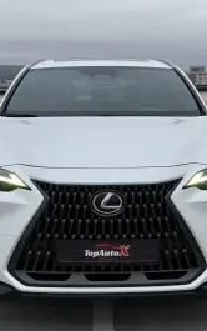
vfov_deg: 29.8
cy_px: 167
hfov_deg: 18.9
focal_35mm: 69
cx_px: 112
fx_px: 622
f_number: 1.78
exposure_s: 1/962
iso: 64
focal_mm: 6.76
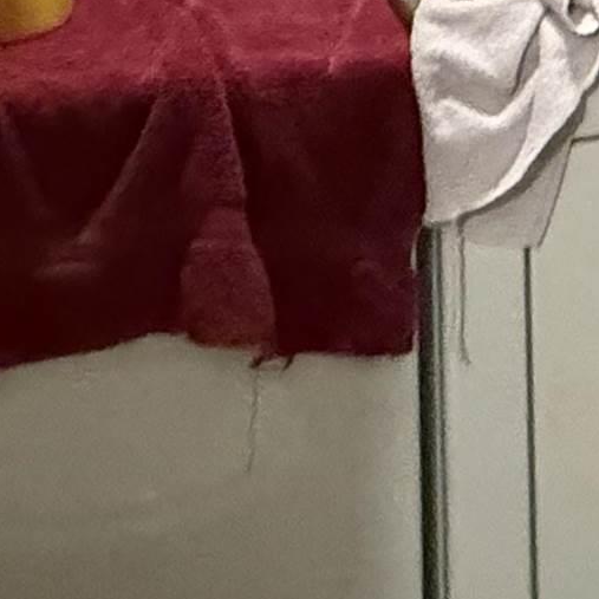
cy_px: -319
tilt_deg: -0.3
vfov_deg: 19.8
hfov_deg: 22.0
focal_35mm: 75
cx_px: 639
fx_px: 1468
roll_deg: +1.1
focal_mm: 2.22
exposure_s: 1/60
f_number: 2.2
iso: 800
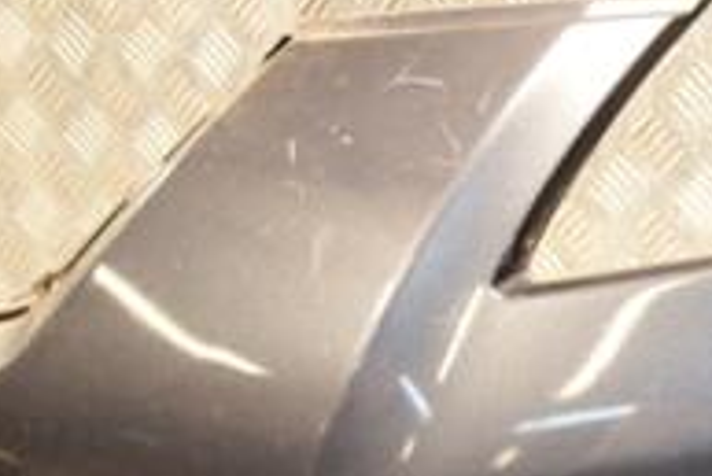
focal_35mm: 112
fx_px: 2217
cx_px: 900
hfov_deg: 17.2
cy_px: 476
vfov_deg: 12.1
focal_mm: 24
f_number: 5
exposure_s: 1/125
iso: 800
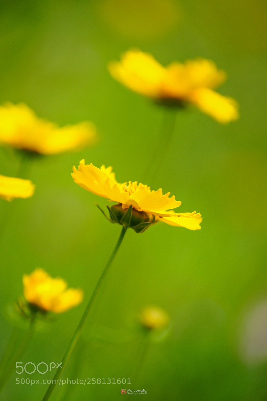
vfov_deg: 6.9
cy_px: 200
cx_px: 134
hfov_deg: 4.6
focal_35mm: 300
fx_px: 3339
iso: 320
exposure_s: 1/2000
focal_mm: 300
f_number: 5.6
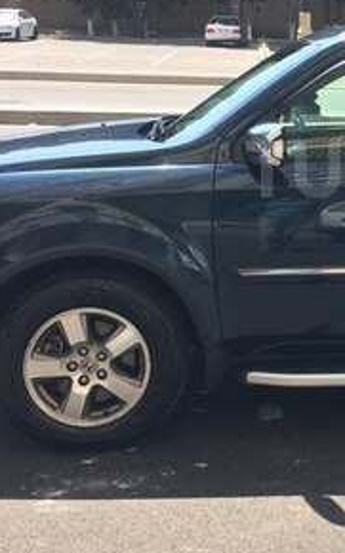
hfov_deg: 17.5
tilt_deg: -9.0
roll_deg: -2.2
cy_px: 169
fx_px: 1054
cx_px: 440
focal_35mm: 70
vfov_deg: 29.1
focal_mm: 4.15
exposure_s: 1/774
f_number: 2.2
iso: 32
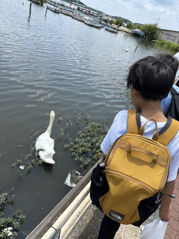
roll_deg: -19.6
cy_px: 120
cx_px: 90
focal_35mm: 26
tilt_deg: -29.8
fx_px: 179
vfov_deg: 67.3
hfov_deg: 53.1
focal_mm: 5.96
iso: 50
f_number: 1.6
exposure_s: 1/2513
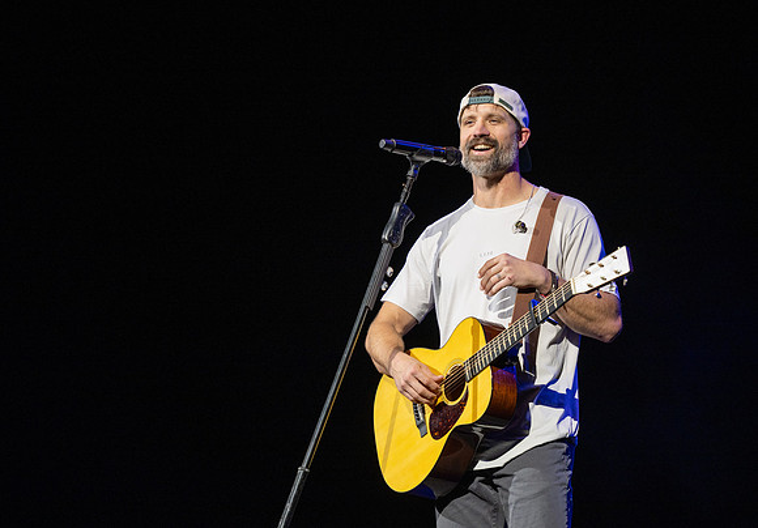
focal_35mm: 172
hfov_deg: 11.8
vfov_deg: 8.2
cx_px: 376
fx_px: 3666
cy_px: 253
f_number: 2.8
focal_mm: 160
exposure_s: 1/800
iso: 1250
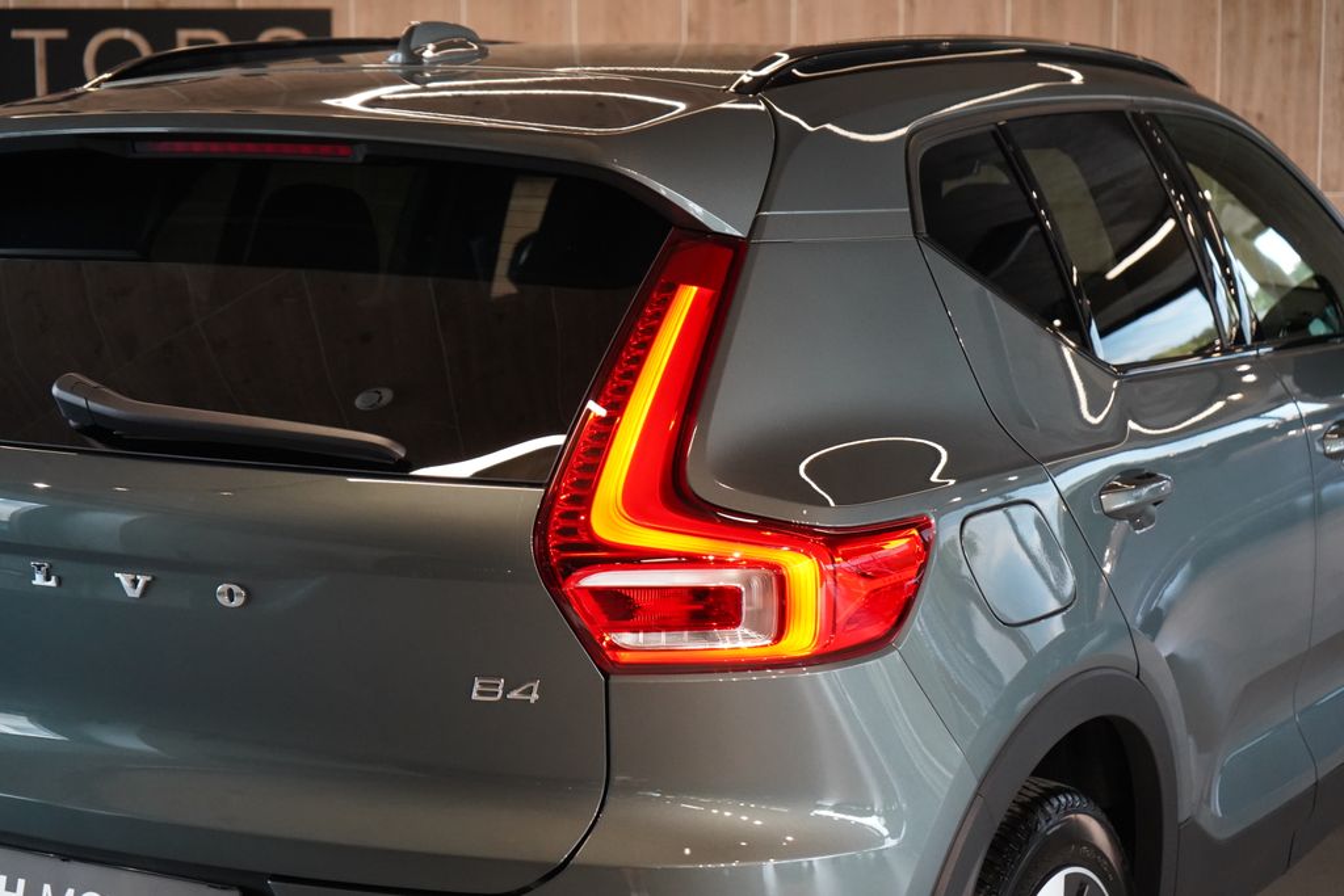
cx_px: 672
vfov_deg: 19.5
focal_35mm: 70
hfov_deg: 28.8
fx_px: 2614
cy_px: 448
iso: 5000
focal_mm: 70
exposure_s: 1/160
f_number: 5.6
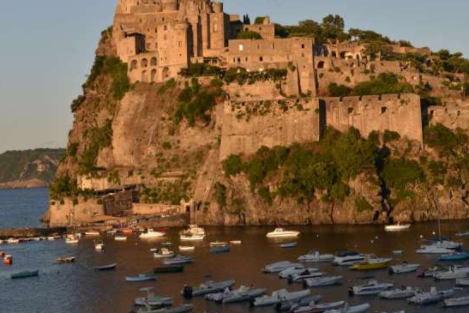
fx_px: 990
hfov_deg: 26.4
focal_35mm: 76
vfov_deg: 17.9
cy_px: 111
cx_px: 333
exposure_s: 1/100
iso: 400
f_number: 13
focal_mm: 52
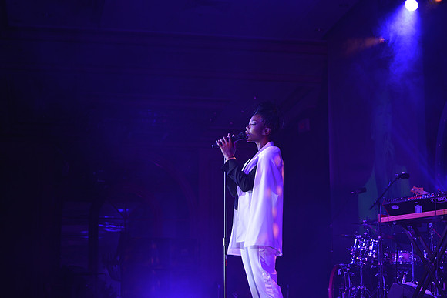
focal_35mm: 70
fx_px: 869
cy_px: 149
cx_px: 224
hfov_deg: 28.8
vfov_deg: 19.5
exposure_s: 1/125
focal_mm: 70
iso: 640
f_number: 7.1
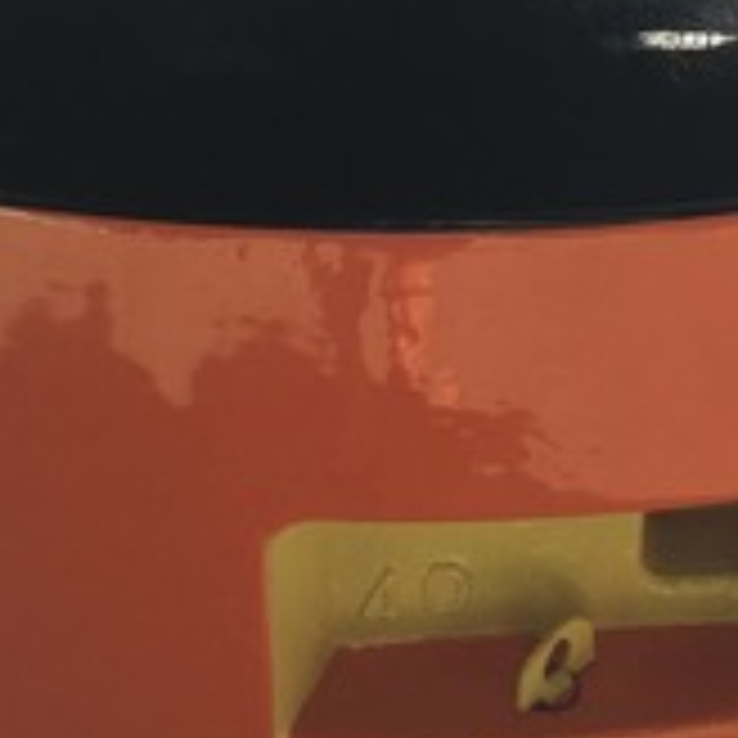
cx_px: 464
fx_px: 2267
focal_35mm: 94
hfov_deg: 18.5
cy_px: -117
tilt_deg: -24.6
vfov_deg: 17.7
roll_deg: -0.1
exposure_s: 1/513
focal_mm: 4.15
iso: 25
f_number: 2.2
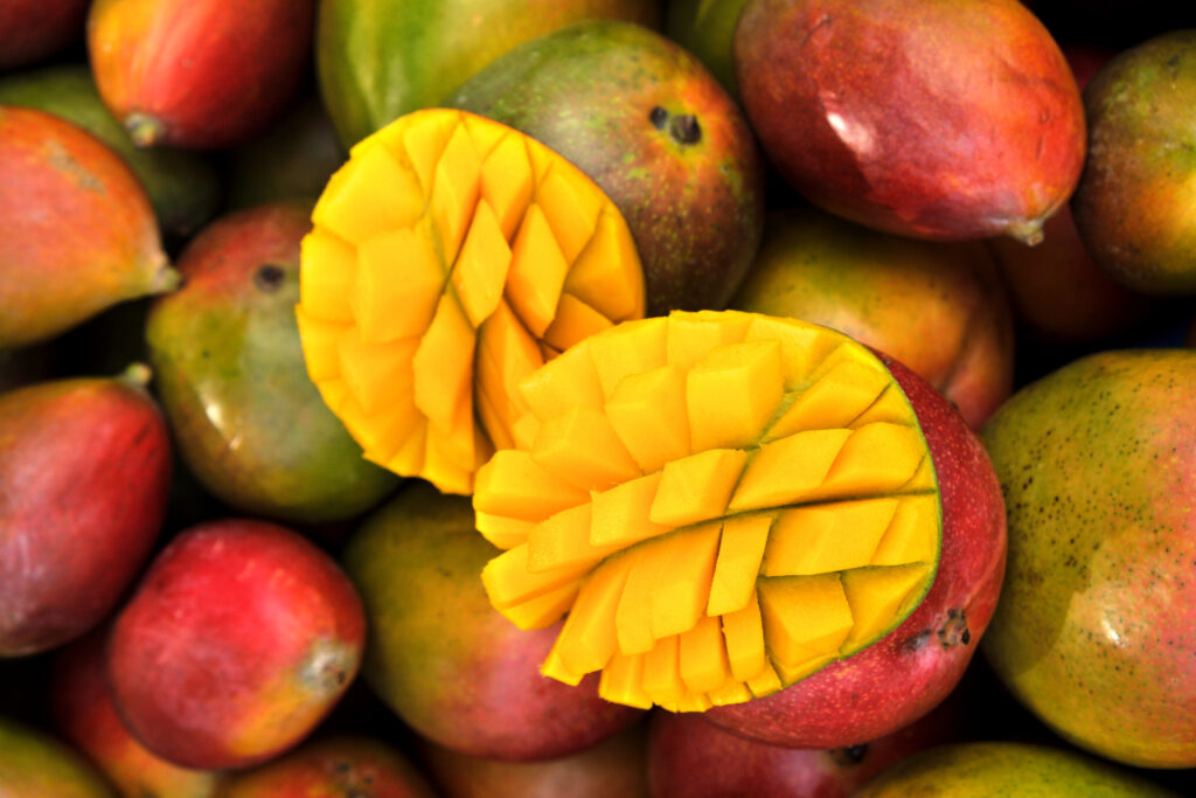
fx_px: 2758
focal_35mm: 83
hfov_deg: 24.5
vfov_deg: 16.5
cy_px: 399
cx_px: 598
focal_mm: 55
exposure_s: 1/480
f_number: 5.6
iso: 400
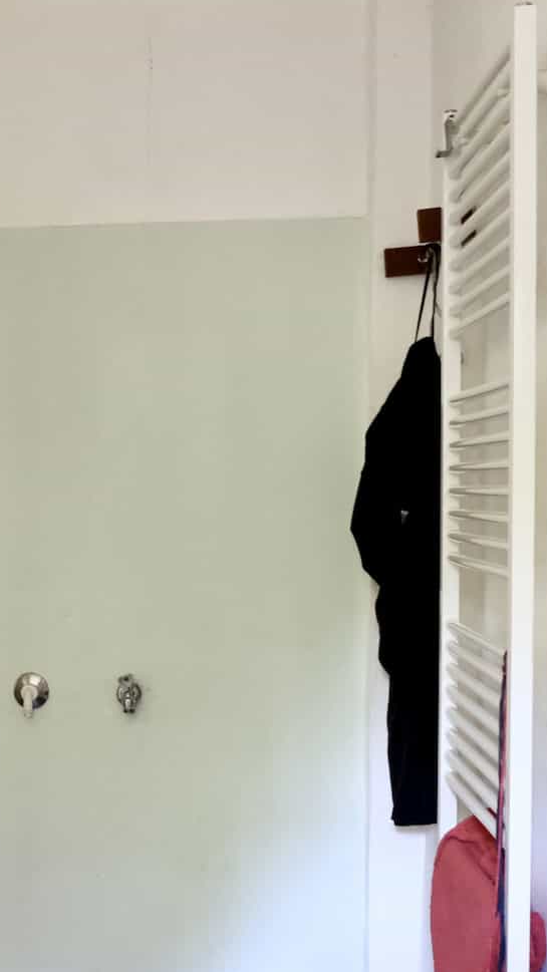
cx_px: 45
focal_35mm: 54
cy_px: 591
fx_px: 1393
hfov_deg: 21.7
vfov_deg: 38.3
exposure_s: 1/25
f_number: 2.8
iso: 3200
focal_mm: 18
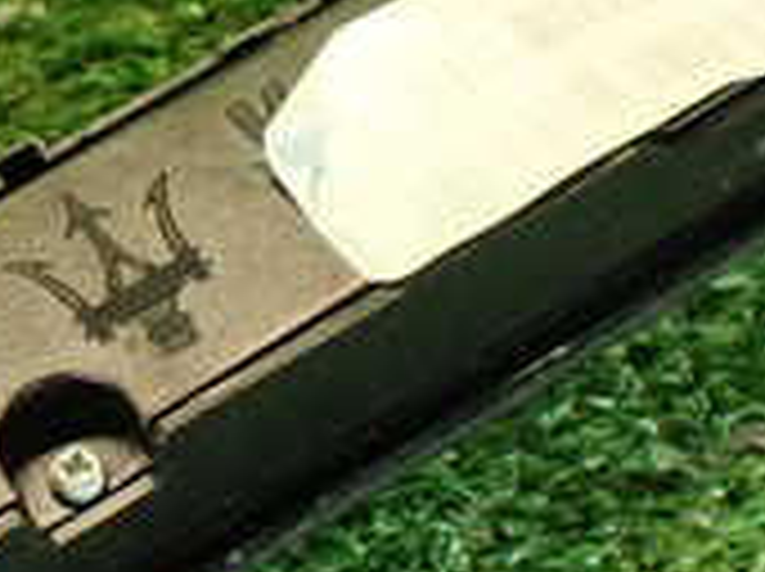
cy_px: 315
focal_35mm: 106
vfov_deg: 13.9
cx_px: -9
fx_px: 2339
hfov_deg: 18.1
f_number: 2.3
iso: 200
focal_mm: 5.4
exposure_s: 1/30
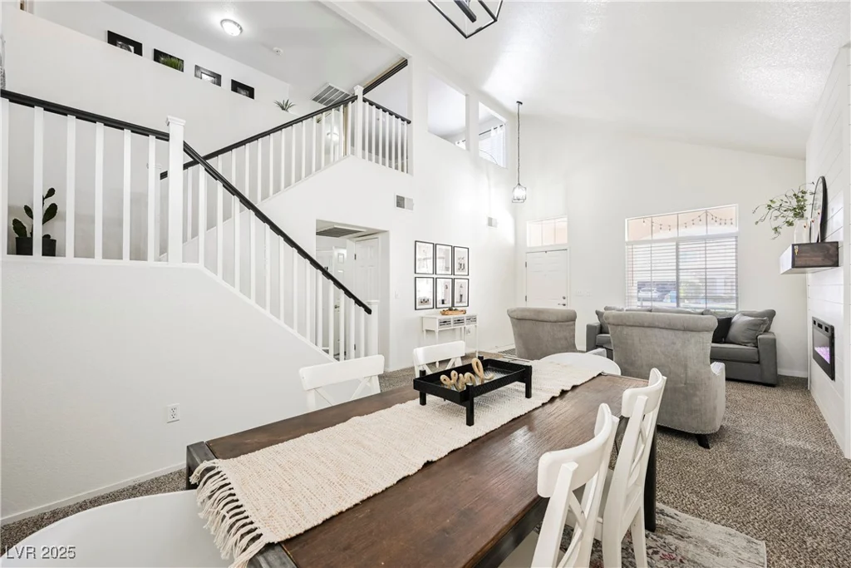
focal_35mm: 14
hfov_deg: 104.2
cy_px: 284
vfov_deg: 81.2
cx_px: 426
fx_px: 331
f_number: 8
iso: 400
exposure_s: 1/60
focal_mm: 14
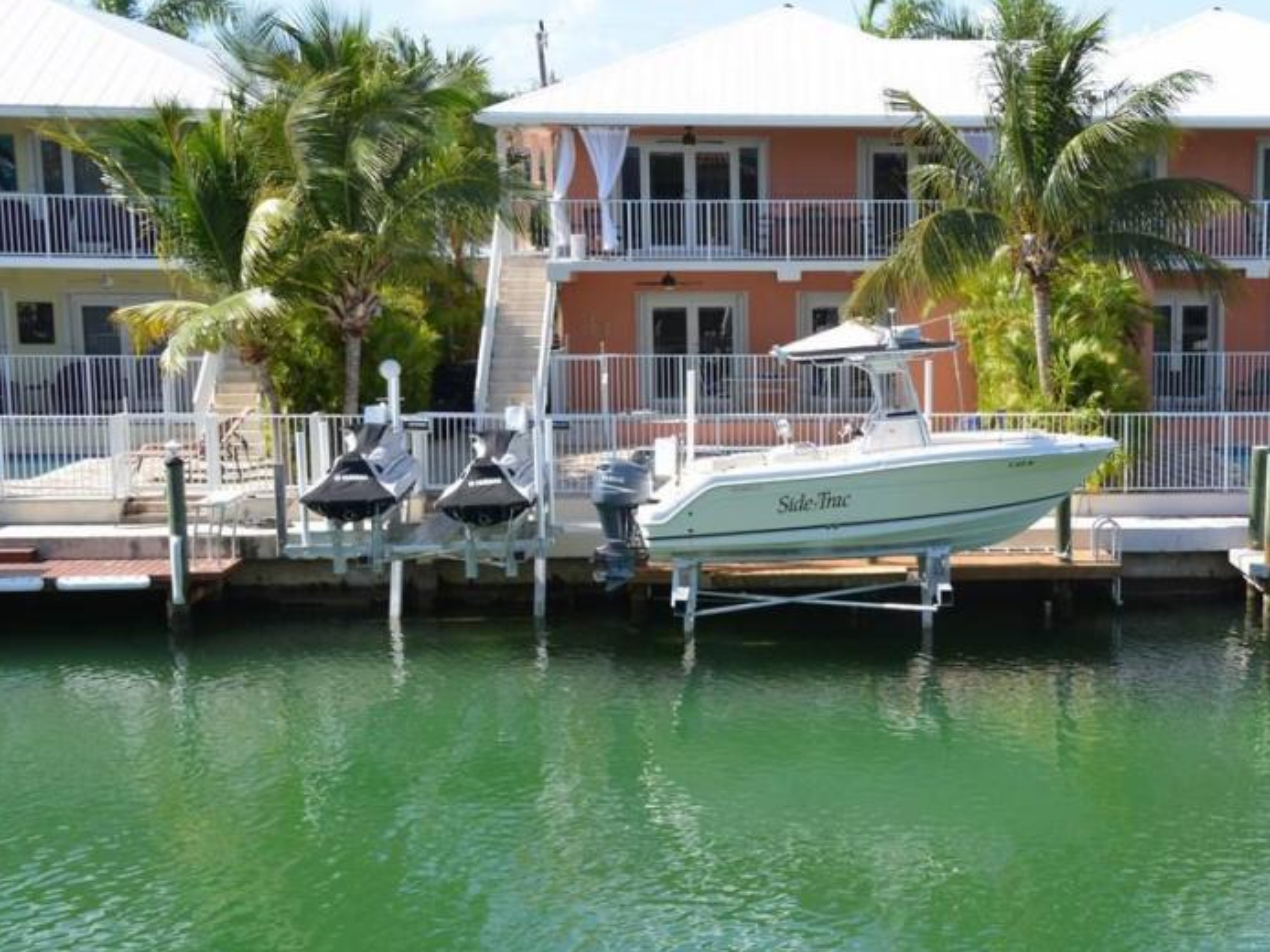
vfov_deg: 21.9
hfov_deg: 28.6
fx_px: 2457
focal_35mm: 67
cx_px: 947
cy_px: 571
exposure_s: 1/200
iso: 200
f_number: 7.1
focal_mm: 42
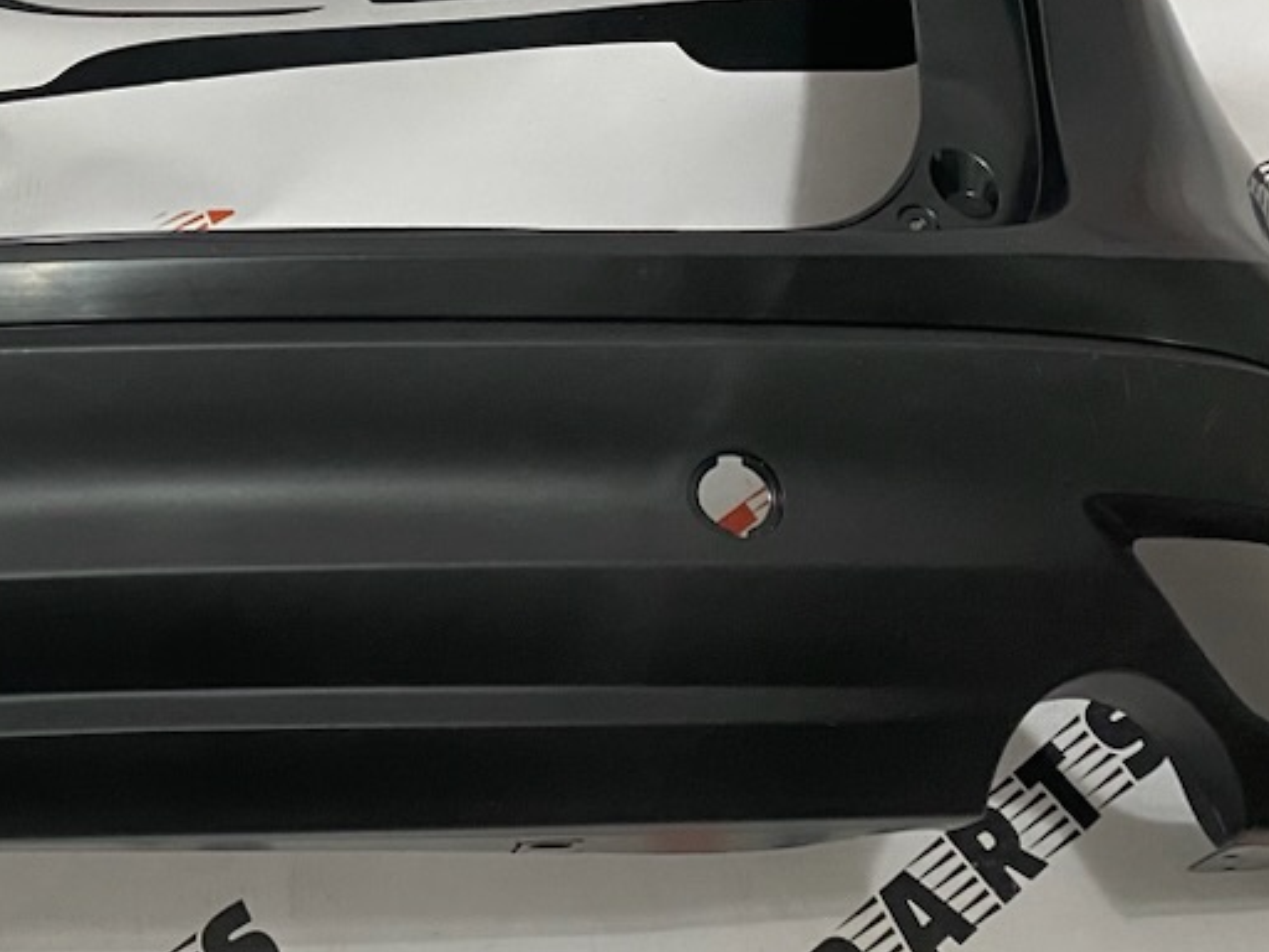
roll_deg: -0.2
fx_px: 2383
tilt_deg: -44.3
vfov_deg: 22.0
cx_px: -27
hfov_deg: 27.9
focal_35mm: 65
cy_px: 62
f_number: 1.8
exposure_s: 1/50
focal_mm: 4.25
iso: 320
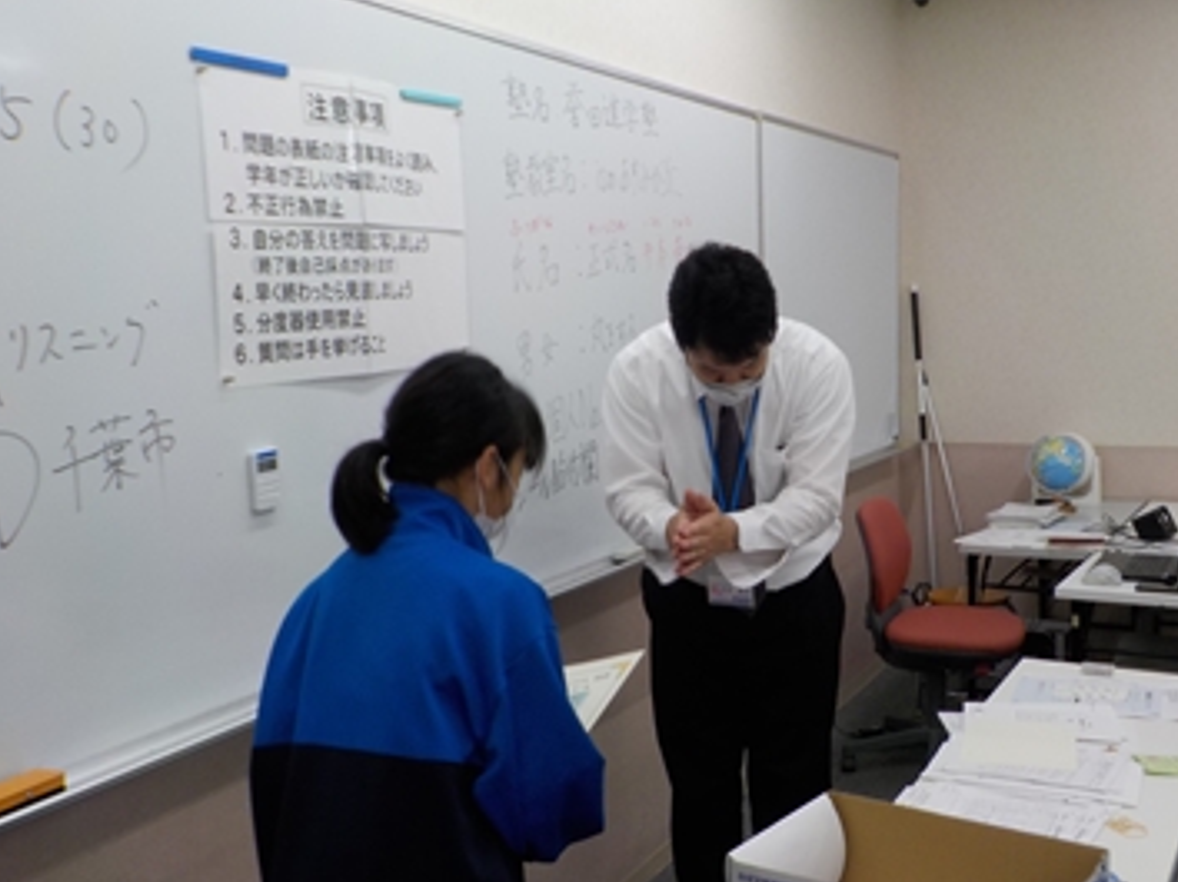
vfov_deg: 37.7
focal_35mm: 38
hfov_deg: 48.7
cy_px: 456
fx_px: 1292
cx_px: 712
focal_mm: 4.1
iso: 125
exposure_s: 1/60
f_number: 3.3
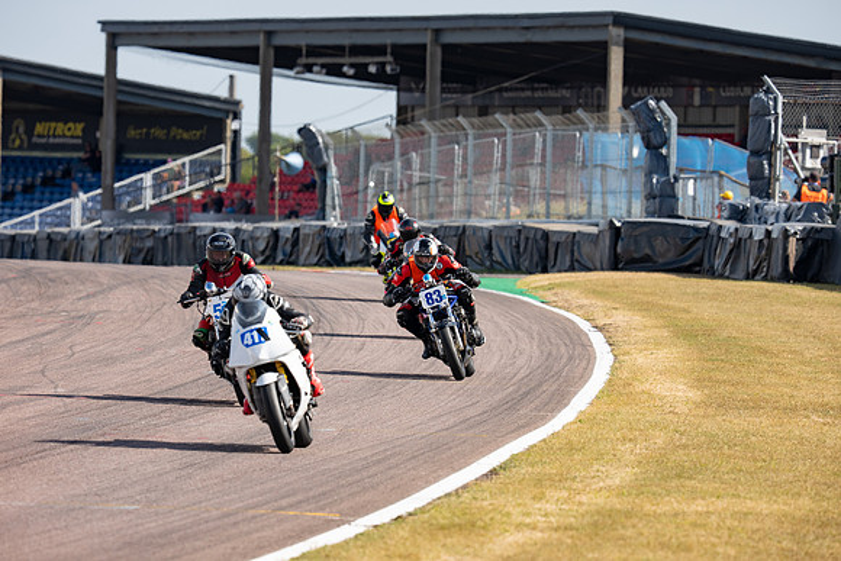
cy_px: 282
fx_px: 9434
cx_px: 424
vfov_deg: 3.4
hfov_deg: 5.1
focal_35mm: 404
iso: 200
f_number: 6.3
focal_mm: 400
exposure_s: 1/640
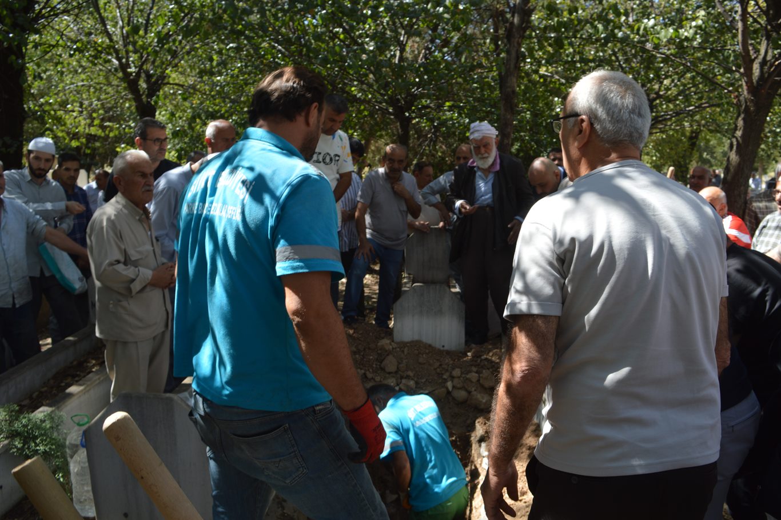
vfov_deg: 47.9
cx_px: 390
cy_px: 260
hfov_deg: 67.4
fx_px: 586
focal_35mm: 27
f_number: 6.3
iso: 100
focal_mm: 18
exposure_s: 1/160
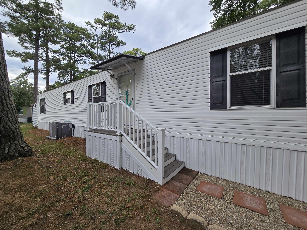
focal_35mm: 13
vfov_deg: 89.9
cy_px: 115
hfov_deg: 106.2
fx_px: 115
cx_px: 154
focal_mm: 2.2
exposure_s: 1/771
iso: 50
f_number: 2.2
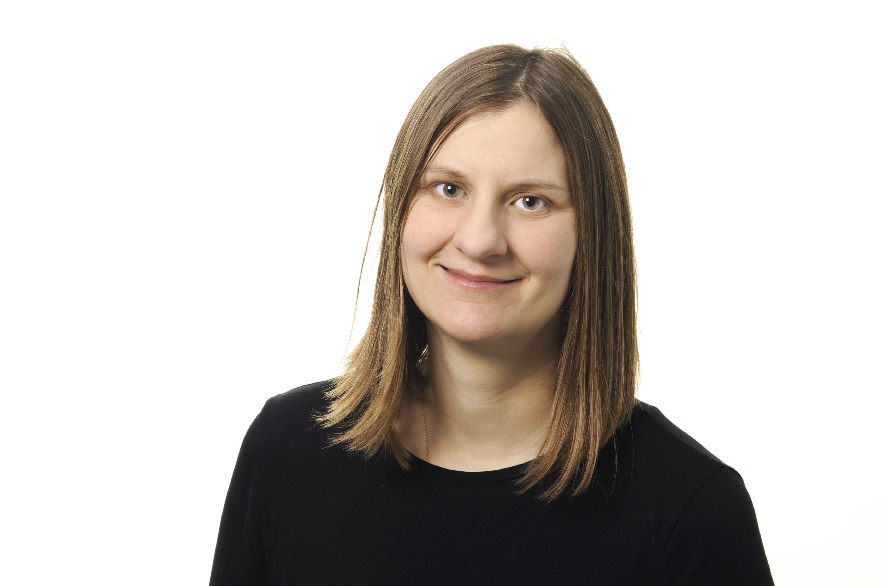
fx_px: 2568
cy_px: 293
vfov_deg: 13.0
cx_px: 440
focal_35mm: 105
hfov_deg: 19.5
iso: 100
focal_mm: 105
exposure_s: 1/125
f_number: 14
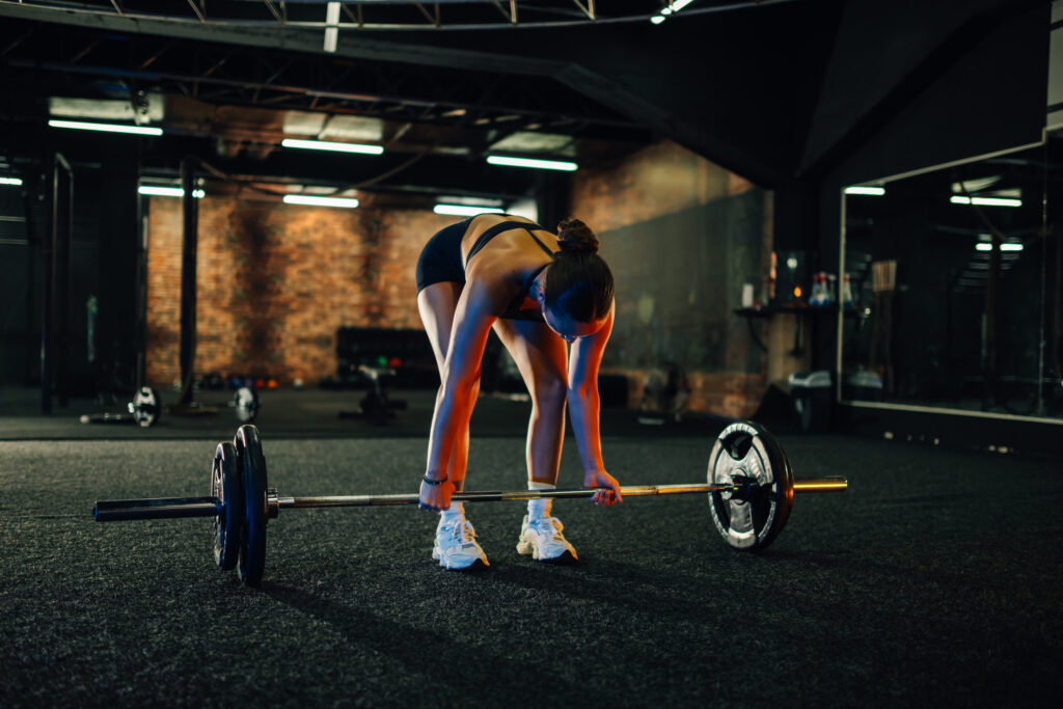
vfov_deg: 37.9
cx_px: 532
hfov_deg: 54.4
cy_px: 354
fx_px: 1034
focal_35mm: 35
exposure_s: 1/200
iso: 400
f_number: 1.4
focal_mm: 35
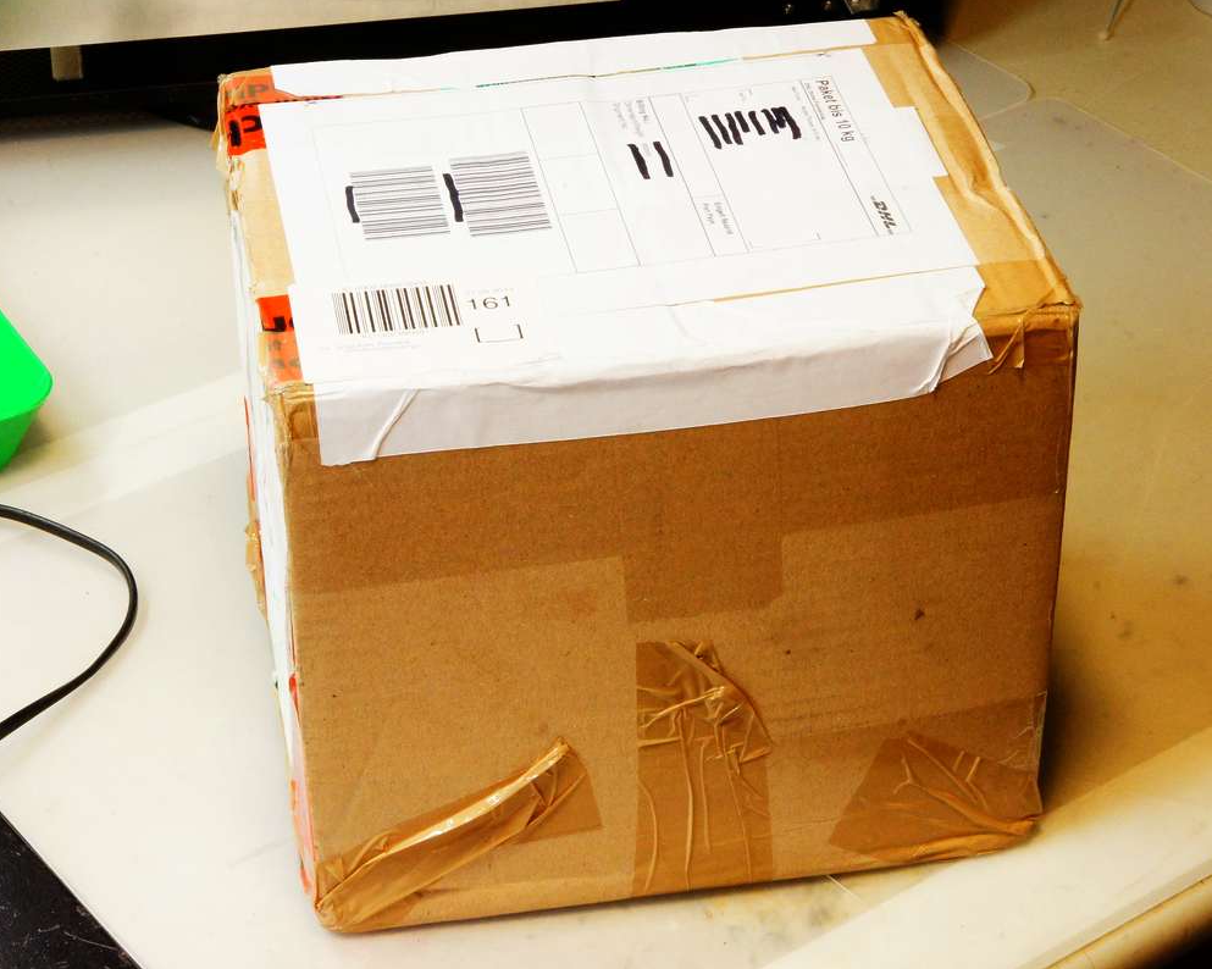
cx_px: 704
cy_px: 483
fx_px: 3356
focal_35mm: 94
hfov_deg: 20.5
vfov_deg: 16.4
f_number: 29
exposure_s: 1/1.67
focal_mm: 55
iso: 1600
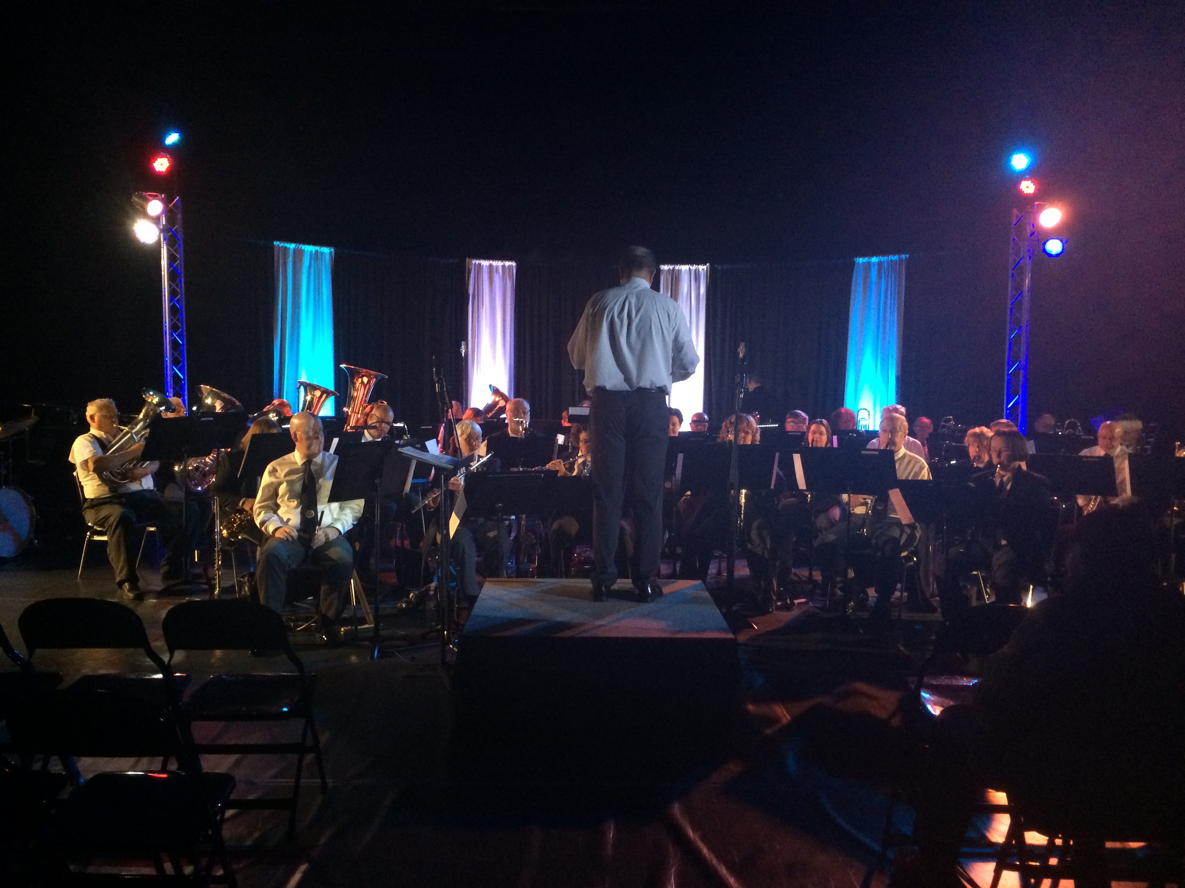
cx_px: 592
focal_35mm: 29
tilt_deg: -4.2
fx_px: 993
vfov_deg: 48.2
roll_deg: -1.5
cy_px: 444
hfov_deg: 61.7
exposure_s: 1/30
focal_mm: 4.15
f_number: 2.2
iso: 250
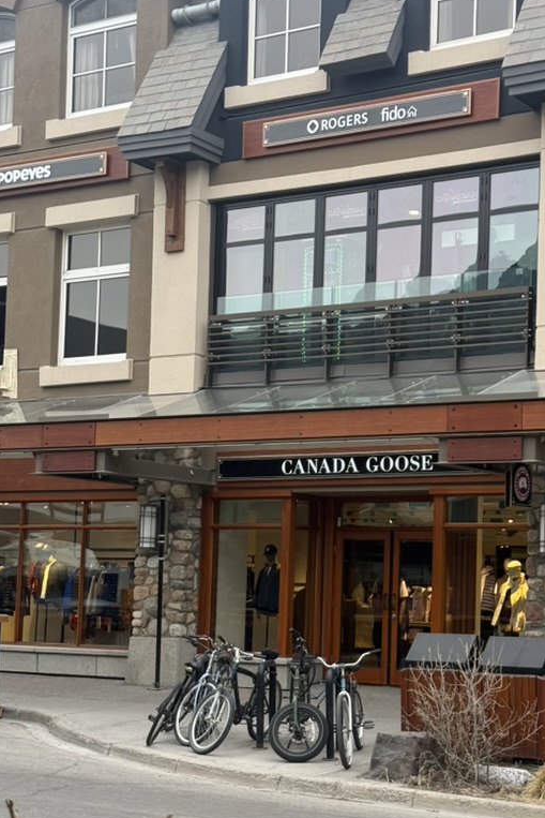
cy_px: 490
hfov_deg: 20.2
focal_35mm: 67
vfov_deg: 30.0
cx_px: 375
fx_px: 1521
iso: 100
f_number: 1.78
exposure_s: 1/241
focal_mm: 6.76
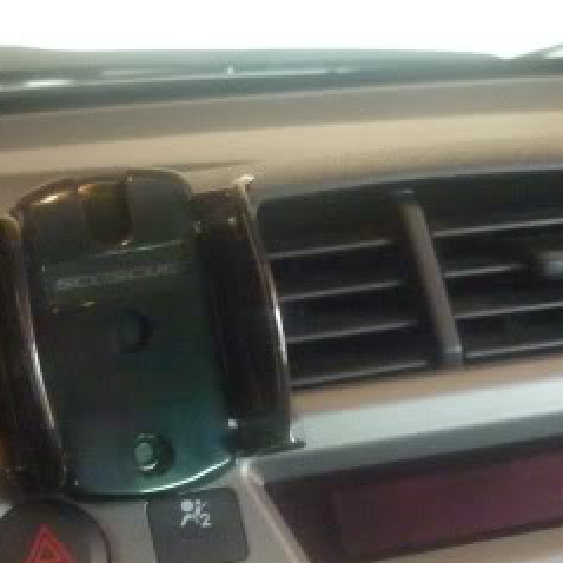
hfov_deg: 22.2
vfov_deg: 21.8
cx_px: 323
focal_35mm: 78
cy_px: 485
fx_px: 1435
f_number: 2.8
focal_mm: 5.5
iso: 800
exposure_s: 1/40
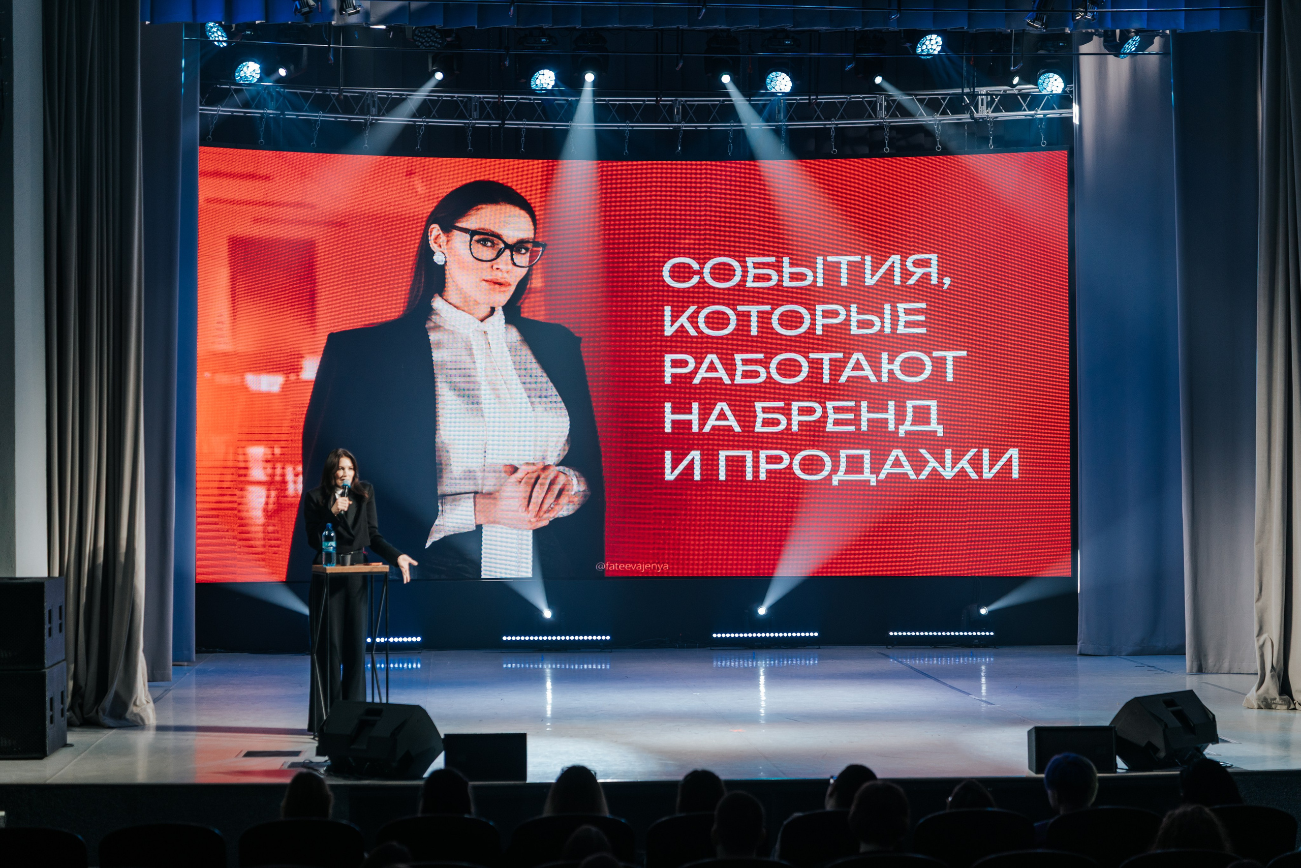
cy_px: 434
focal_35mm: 69
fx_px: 2494
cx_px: 650
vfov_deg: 19.7
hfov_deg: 29.2
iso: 640
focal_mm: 69
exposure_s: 1/250
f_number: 2.8
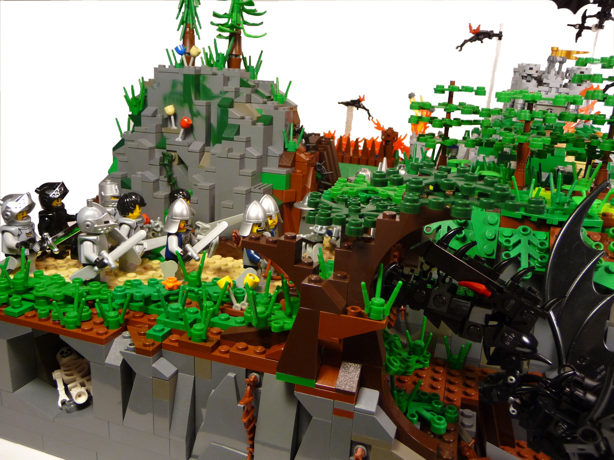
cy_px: 230
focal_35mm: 30
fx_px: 532
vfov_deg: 46.8
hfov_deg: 60.0
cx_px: 307
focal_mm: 5
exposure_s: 1/30
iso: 250
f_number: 3.4
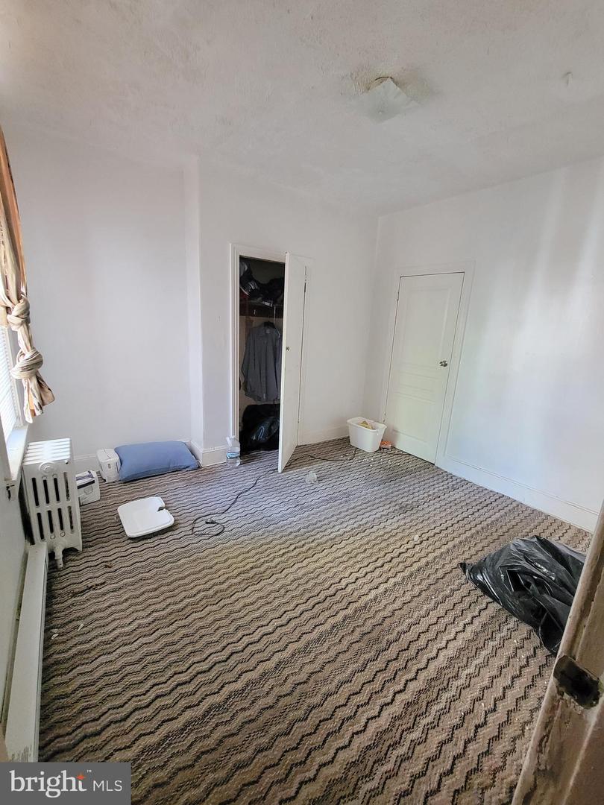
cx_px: 302
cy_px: 402
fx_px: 302
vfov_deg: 106.2
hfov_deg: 89.9
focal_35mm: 13
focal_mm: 2.2
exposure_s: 1/24
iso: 1250
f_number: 2.2
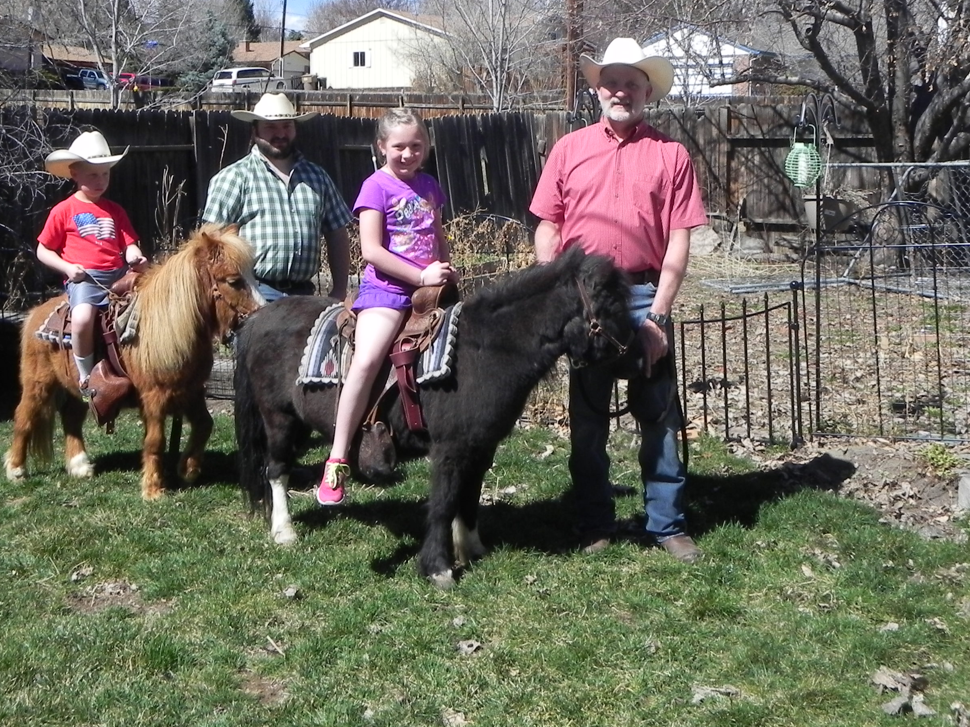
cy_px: 190
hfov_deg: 38.1
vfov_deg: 28.7
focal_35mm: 50
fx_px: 1401
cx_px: 410
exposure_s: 1/338
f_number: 7.1
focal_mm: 5.9
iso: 160
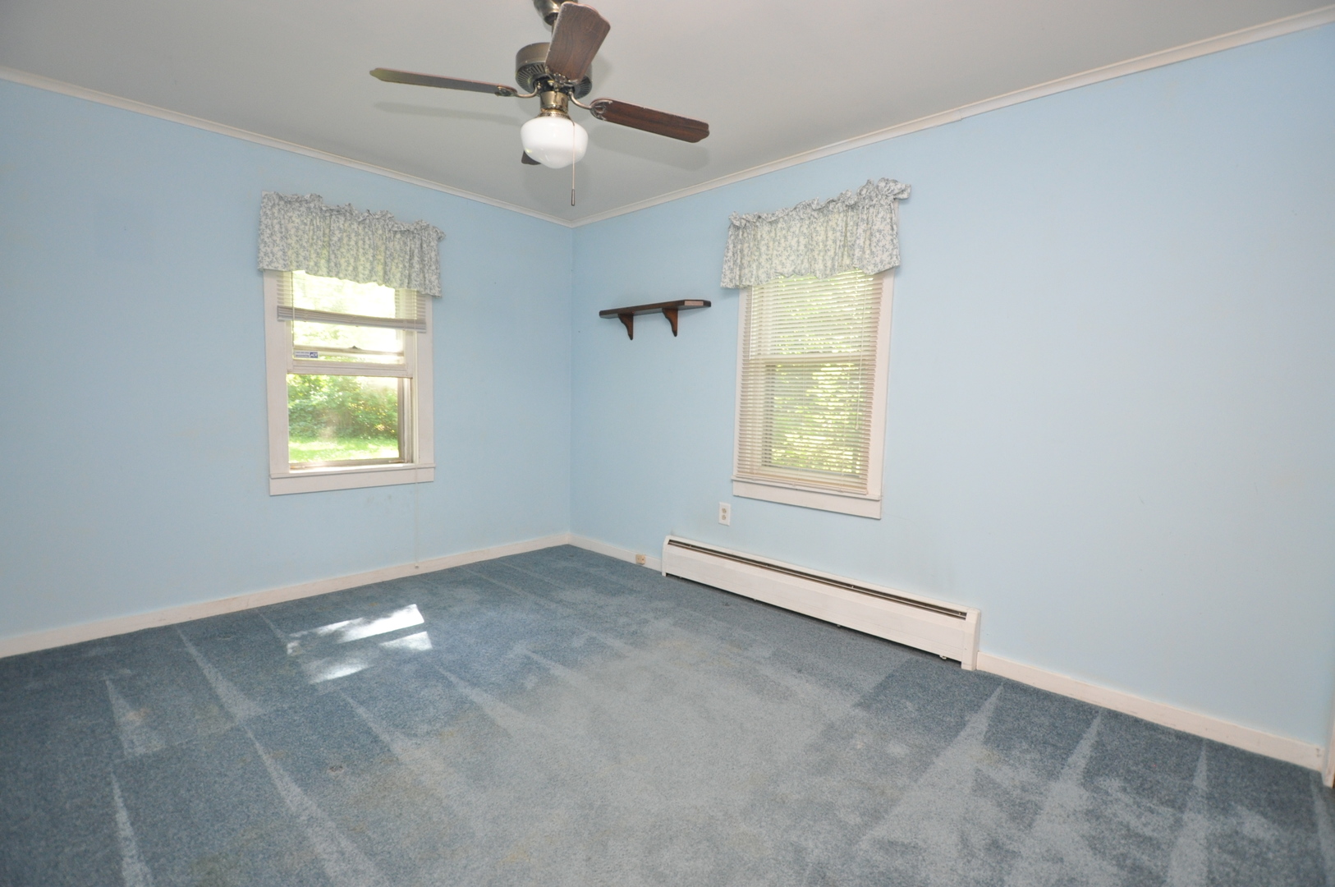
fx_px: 556
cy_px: 444
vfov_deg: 77.2
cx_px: 668
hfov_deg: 100.5
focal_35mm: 15
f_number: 4
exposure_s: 1/60
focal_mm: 10
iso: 800
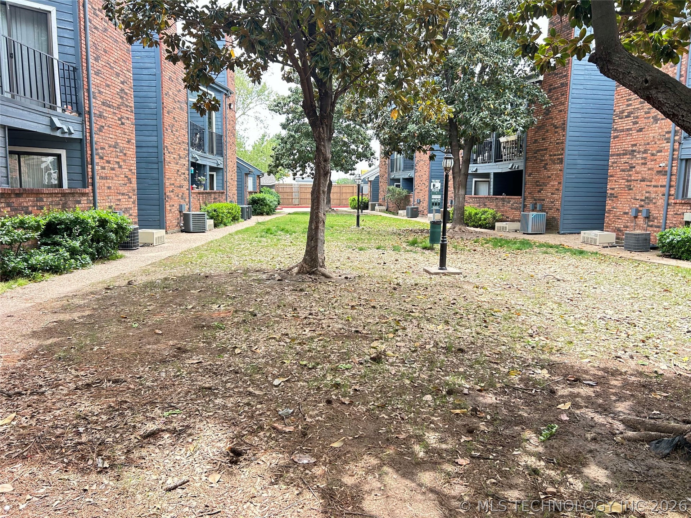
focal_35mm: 26
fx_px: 519
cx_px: 346
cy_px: 259
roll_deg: -1.1
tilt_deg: -7.4
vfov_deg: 53.1
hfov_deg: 67.3
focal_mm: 5.7
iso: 50
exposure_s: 1/233
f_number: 1.5
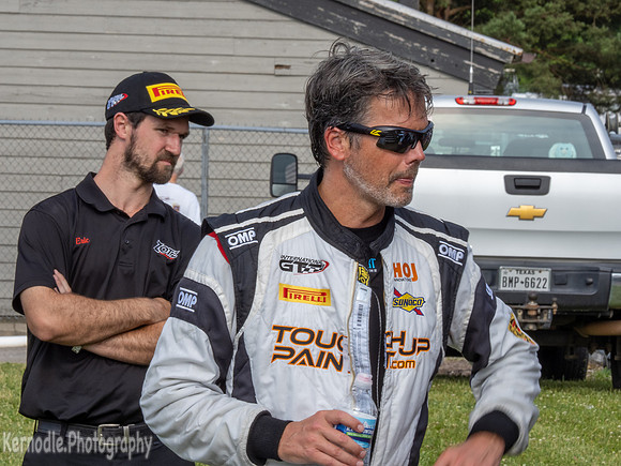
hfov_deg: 7.9
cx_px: 266
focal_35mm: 249
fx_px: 4471
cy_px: 176
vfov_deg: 6.0
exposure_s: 1/60
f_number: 18
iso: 200
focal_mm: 100
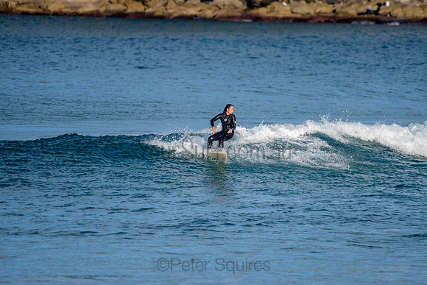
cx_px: 219
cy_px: 139
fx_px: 7276
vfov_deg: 2.2
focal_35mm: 613
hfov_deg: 3.4
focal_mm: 500
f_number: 5.6
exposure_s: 1/2000
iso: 180
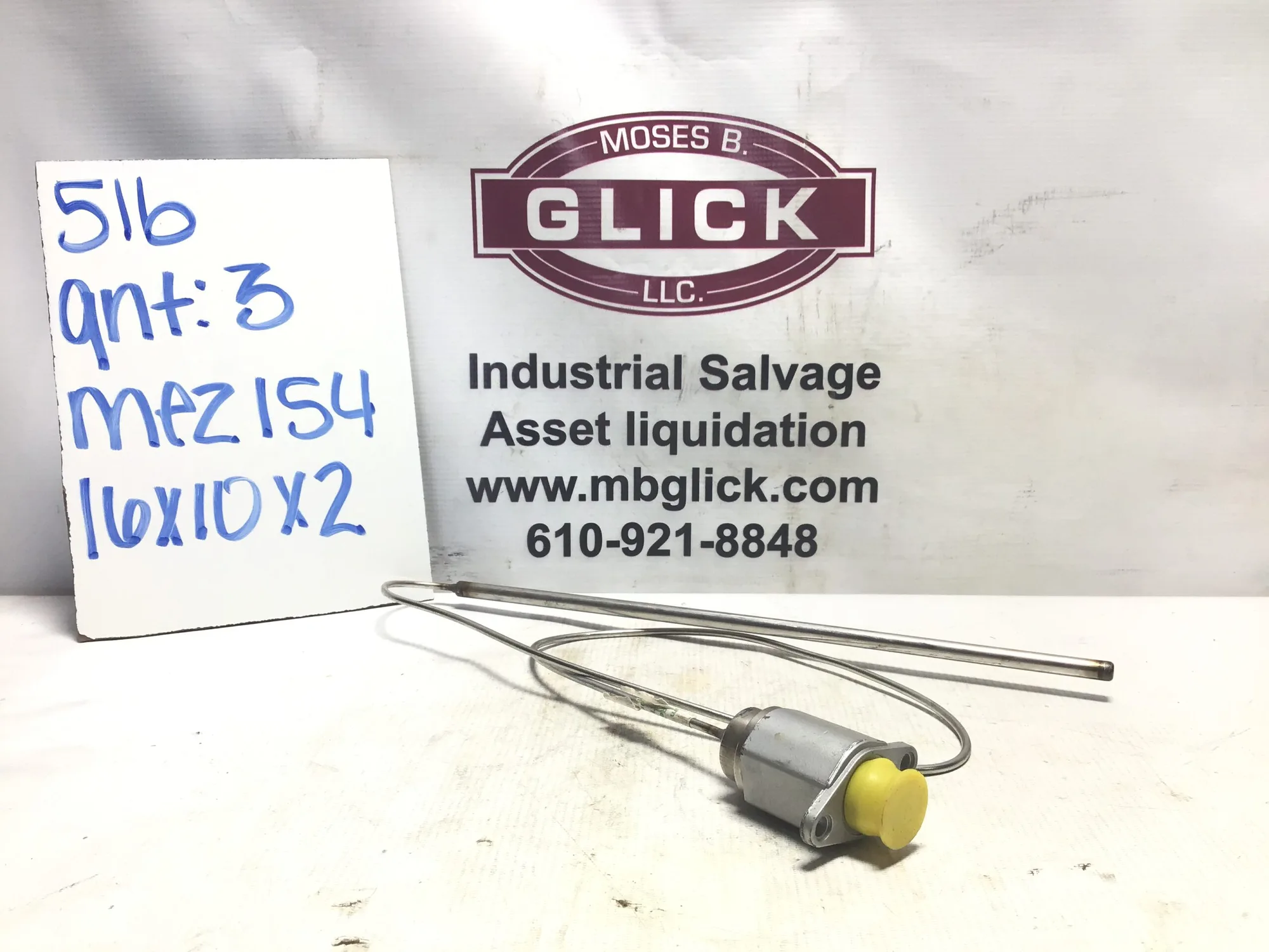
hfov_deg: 58.4
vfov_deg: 45.4
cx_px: 634
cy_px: 476
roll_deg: -0.9
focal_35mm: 31
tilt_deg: -12.1
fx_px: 1136
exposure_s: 1/120
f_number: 2.4
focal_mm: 3.3
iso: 25
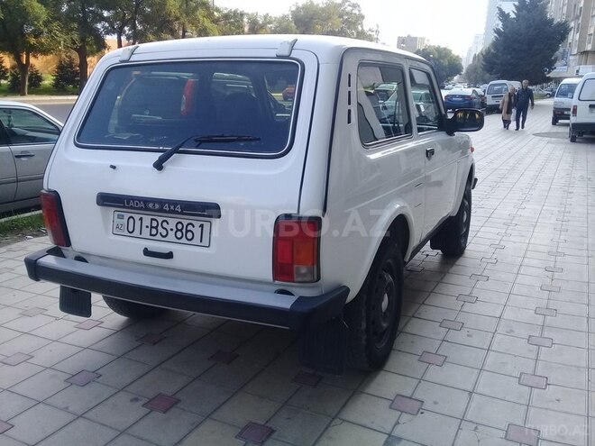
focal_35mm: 31
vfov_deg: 45.4
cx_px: 298
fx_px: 533
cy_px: 223
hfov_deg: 58.4
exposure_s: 1/351
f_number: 2.2
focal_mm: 3.3
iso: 50
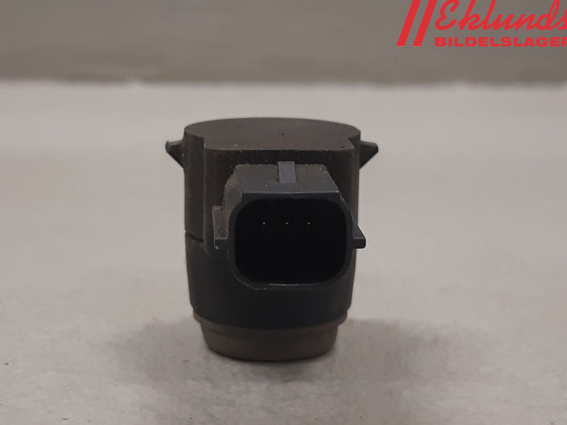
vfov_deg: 51.3
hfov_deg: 65.3
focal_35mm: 27
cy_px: 218
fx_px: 442
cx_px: 278
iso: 125
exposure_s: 1/50
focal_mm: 3.93
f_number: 1.7
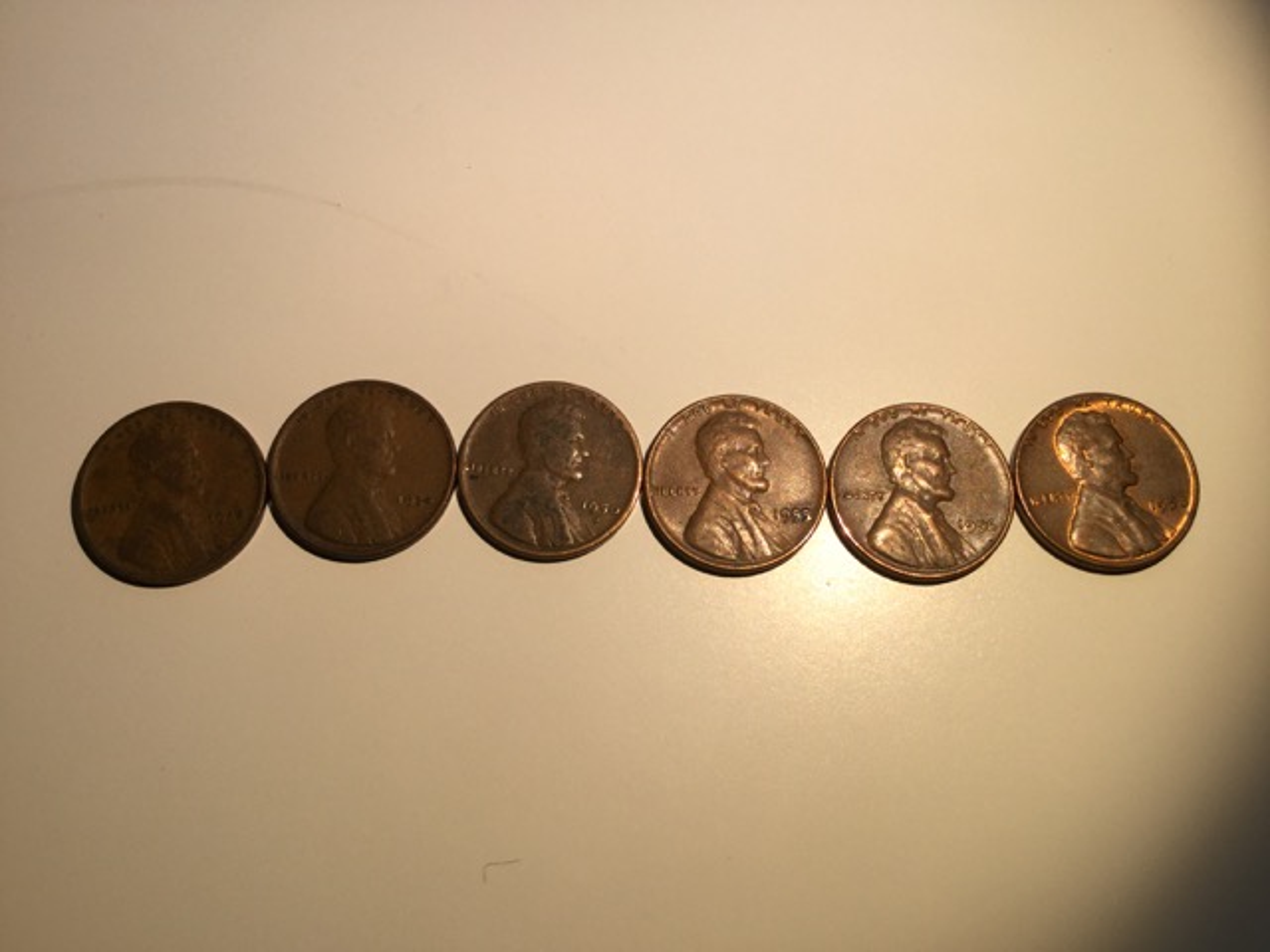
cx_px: 635
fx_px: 1137
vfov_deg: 45.4
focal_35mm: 31
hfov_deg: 58.4
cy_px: 476
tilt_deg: -73.0
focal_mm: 3.3
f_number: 2.4
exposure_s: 1/158
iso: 25
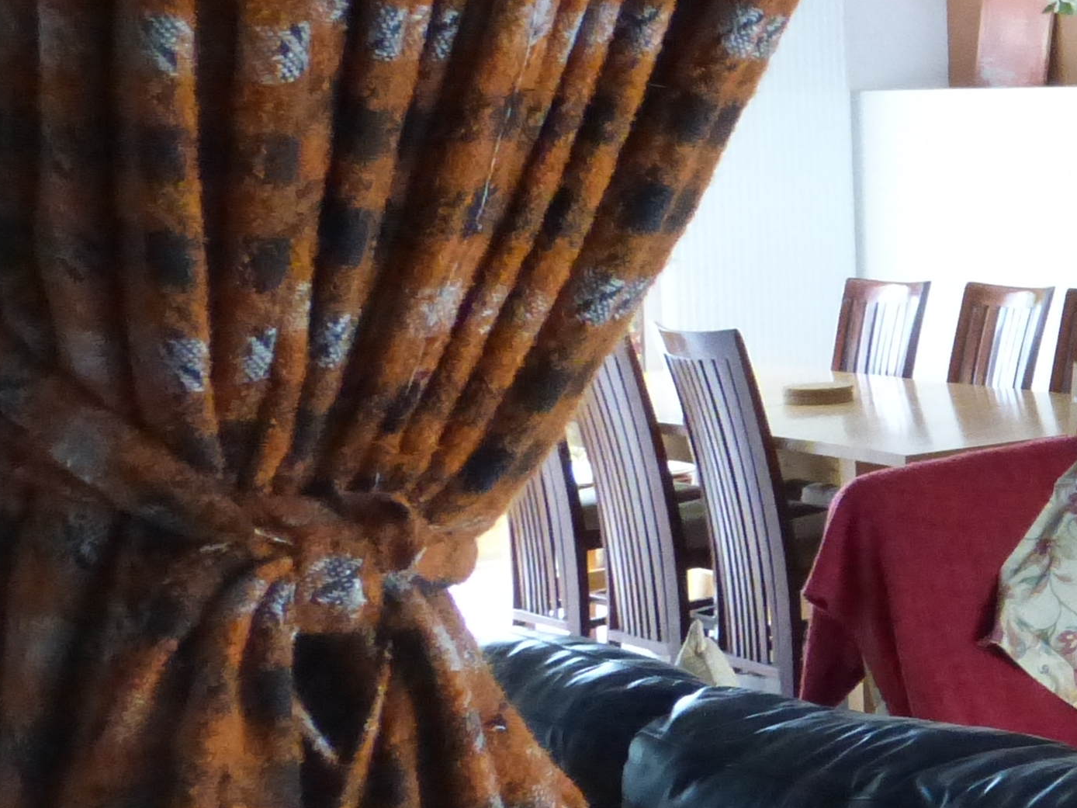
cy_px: 294
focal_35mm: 83
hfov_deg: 19.9
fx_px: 2582
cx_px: 1679
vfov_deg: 17.7
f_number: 3.3
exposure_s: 1/25
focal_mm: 4.3
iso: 800
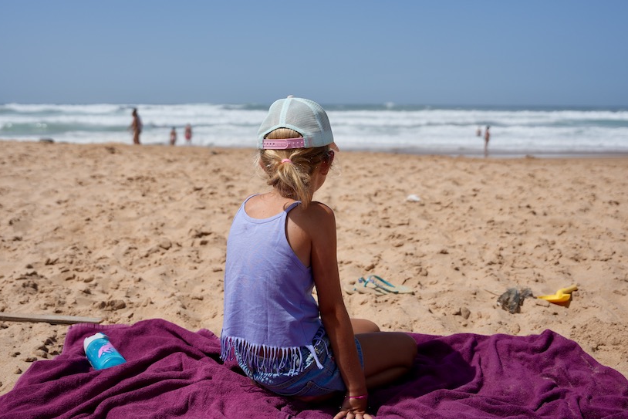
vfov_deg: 34.2
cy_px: 183
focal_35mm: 39
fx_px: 680
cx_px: 287
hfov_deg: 49.5
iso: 100
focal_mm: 31
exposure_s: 1/4000
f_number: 2.8
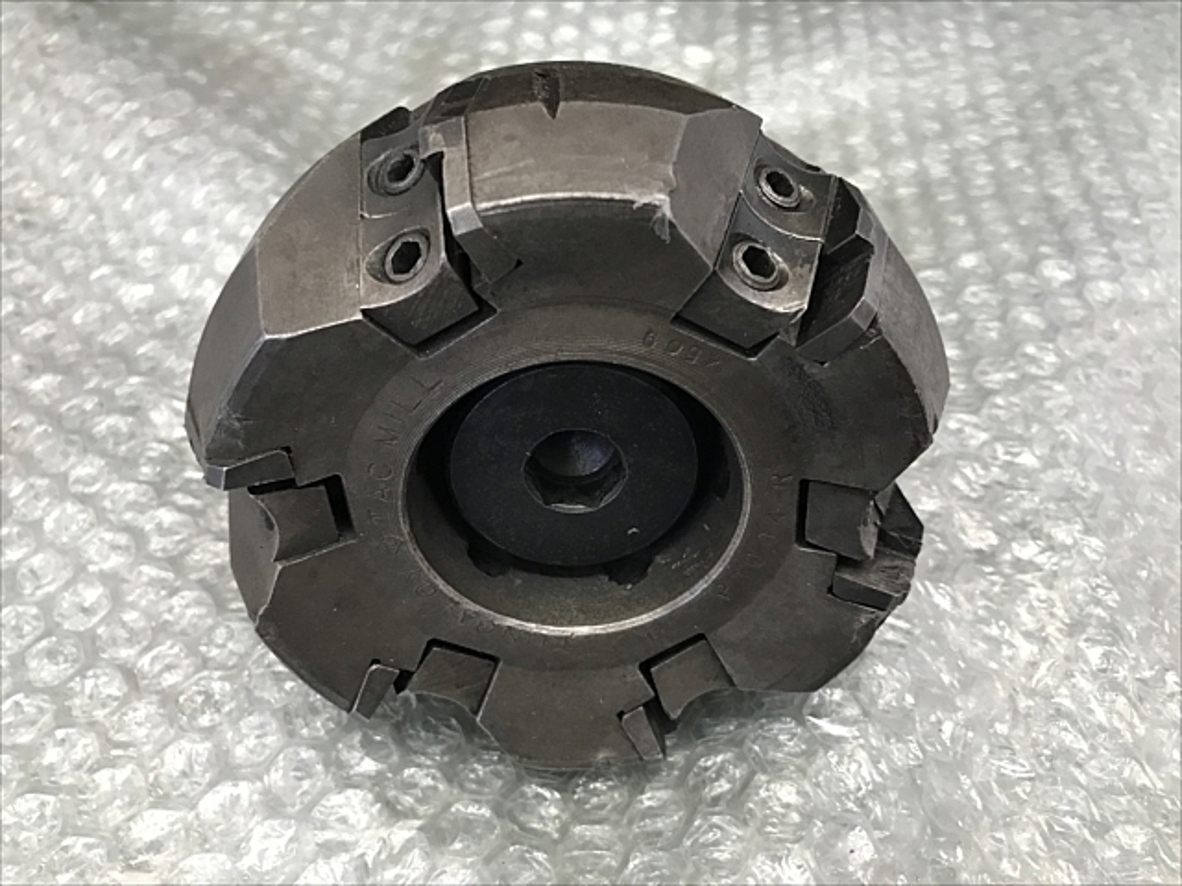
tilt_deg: -49.8
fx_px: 956
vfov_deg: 49.7
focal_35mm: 28
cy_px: 443
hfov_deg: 63.4
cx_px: 591
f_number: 1.8
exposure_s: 1/15
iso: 40
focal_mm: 3.99
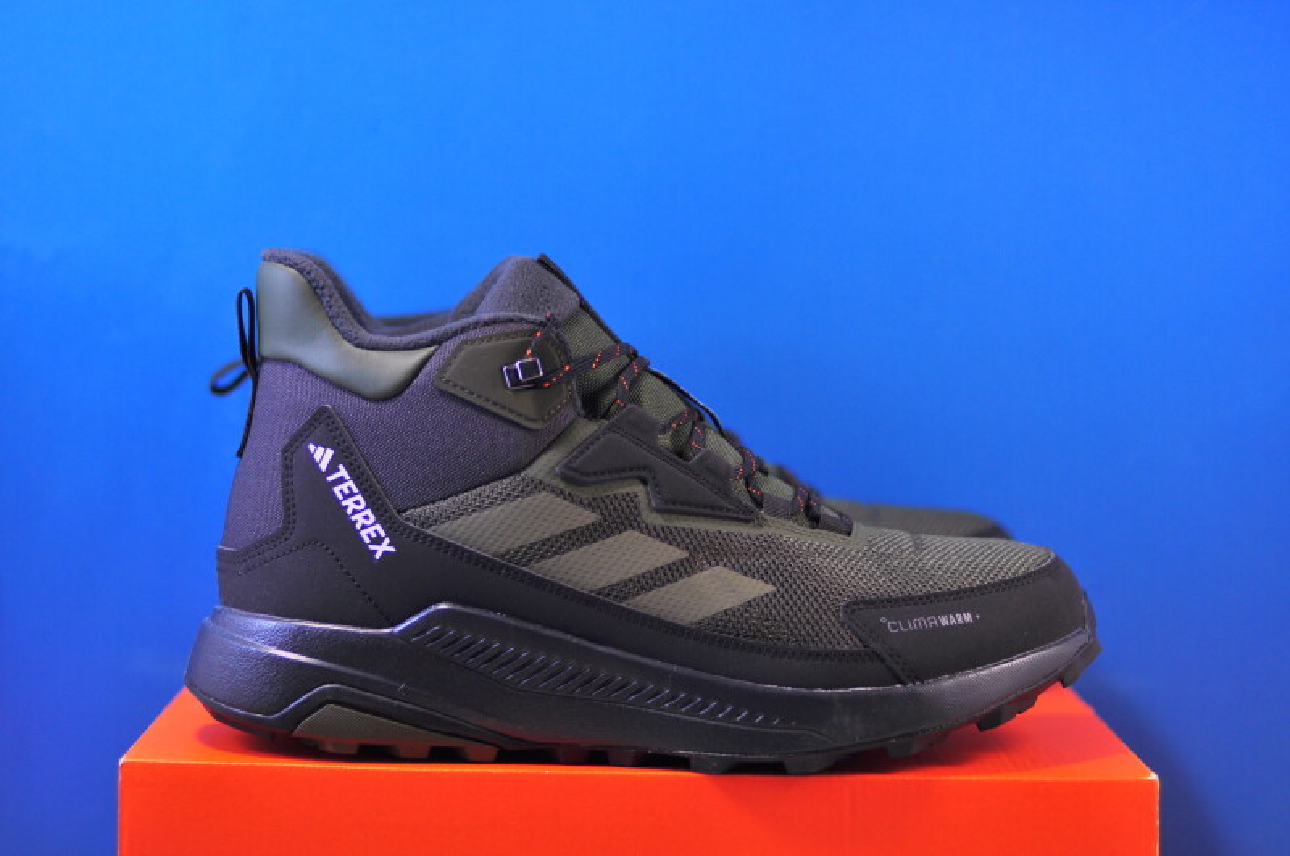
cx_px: 645
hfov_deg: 27.0
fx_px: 2684
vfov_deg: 18.1
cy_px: 428
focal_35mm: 75
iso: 250
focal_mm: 50
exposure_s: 1/320
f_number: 2
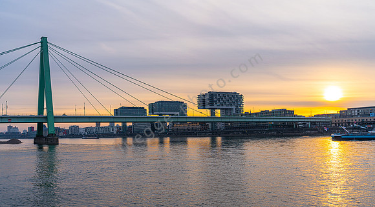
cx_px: 187
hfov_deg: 53.7
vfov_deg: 31.2
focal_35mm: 37
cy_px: 123
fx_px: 370
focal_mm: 35
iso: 100
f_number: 2.8
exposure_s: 1/640
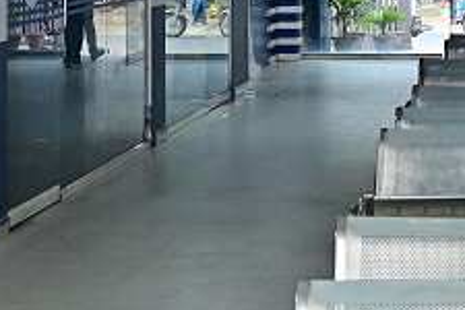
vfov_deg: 10.0
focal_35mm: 135
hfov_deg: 14.8
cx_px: 510
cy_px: -87
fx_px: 1744
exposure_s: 1/160
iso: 1250
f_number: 3.5
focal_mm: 22.5
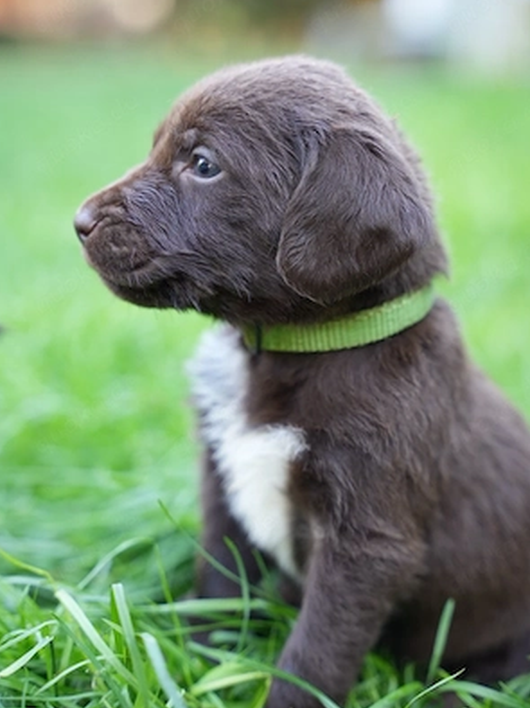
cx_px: 262
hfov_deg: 21.3
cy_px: 337
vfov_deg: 28.2
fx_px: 1410
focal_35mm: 69
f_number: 2.8
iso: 500
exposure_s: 1/80
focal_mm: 62.9
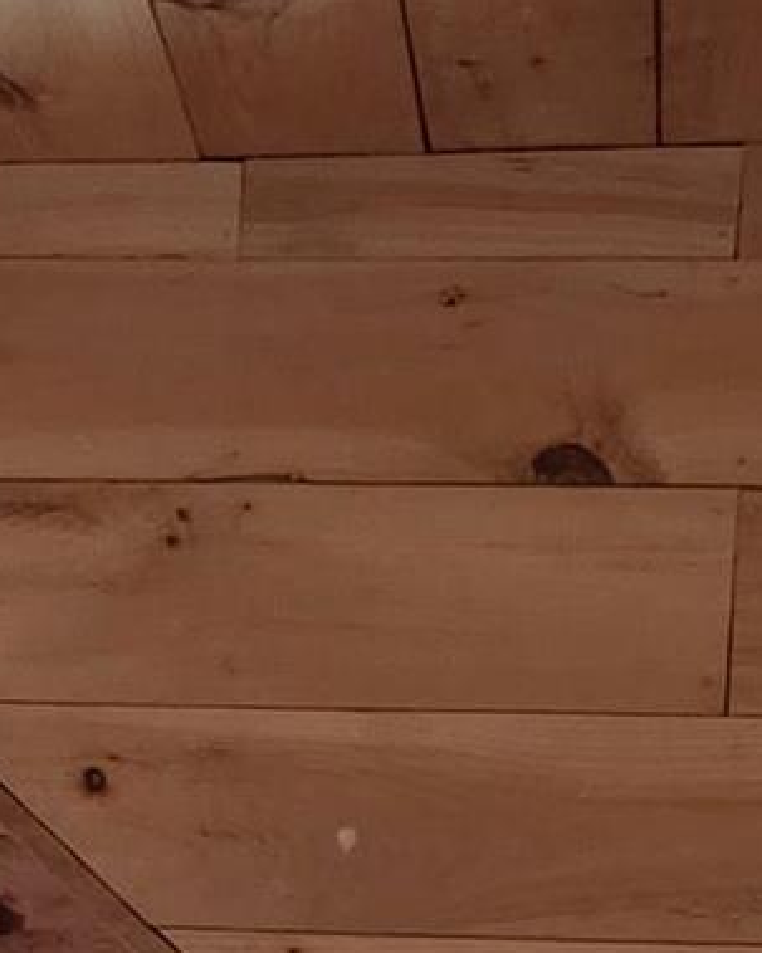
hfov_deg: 8.4
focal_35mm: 182
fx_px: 5133
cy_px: 1360
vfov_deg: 10.3
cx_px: -68
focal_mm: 6.25
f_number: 1.7
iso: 1000
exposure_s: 1/120
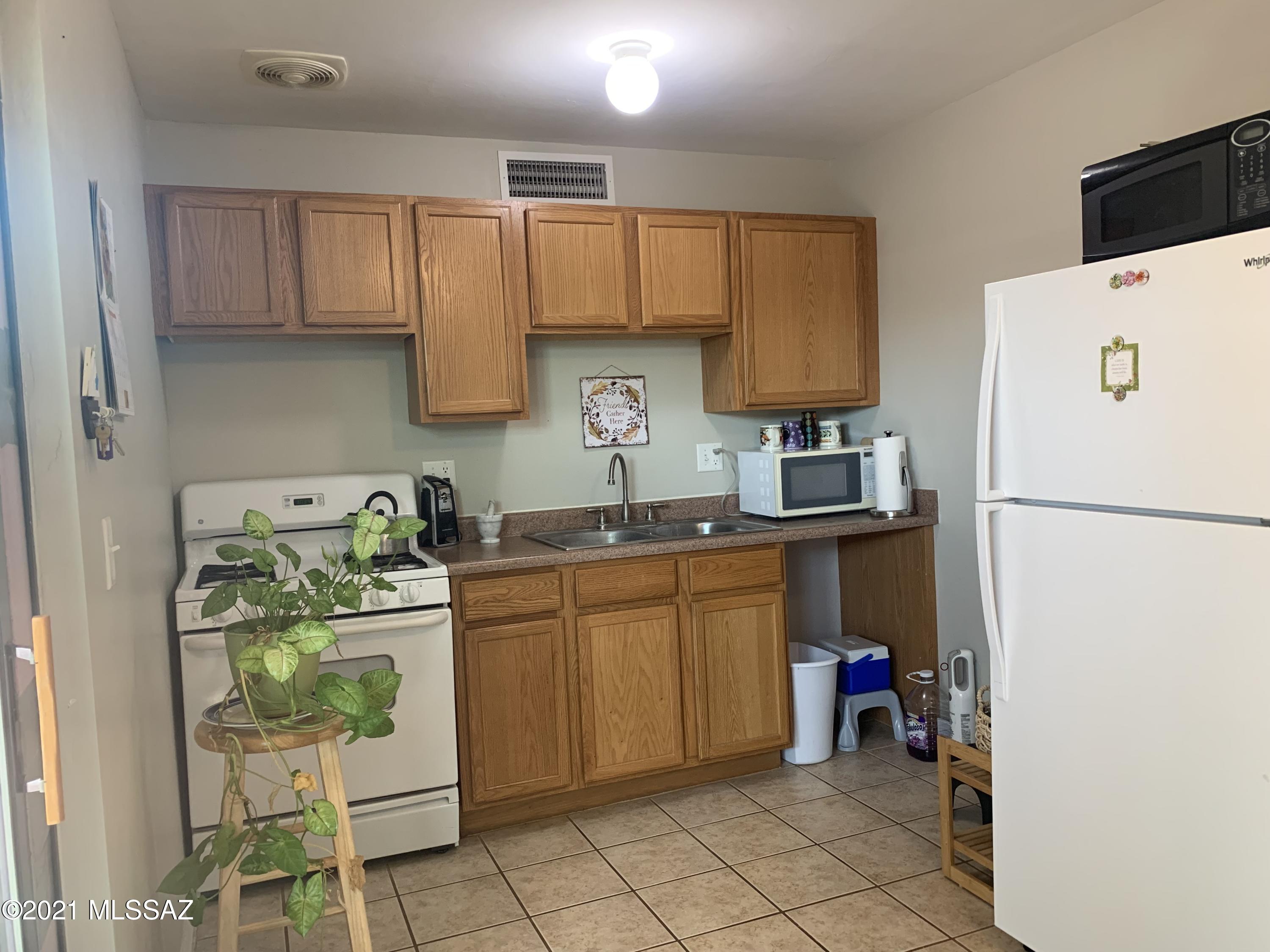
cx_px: 635
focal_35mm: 26
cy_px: 476
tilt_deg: -3.3
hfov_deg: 67.3
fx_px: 954
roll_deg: +2.4
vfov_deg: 53.1
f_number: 1.8
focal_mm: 4.25
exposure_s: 1/60
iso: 160
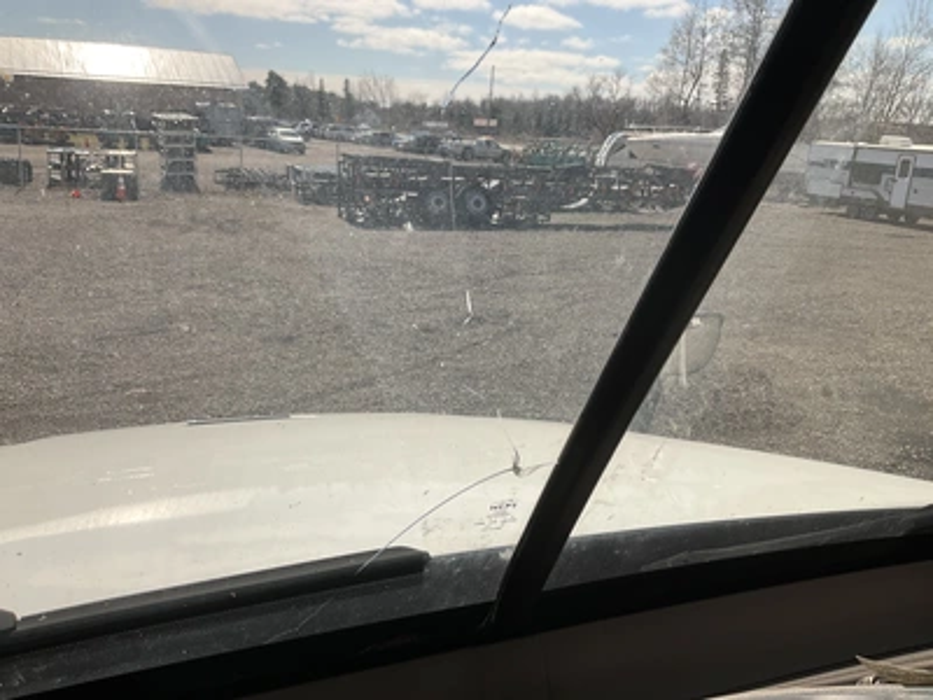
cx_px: 466
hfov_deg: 61.7
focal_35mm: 29
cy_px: 350
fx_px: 782
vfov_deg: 48.2
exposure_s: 1/2538
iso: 25
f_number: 1.8
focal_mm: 3
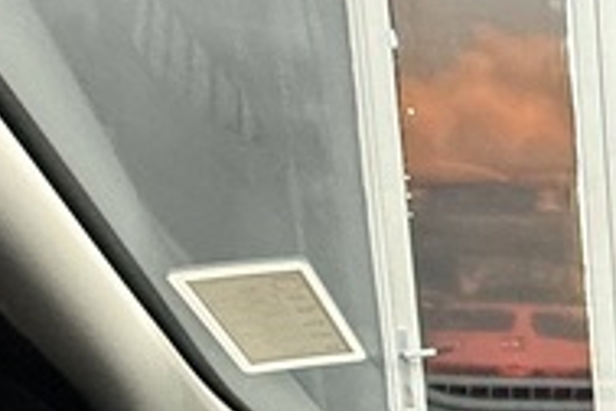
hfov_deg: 20.9
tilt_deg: -15.1
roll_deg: -0.6
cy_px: 682
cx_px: 981
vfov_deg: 15.4
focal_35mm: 79
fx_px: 1352
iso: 400
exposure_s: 1/50
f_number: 2.2
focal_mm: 2.22
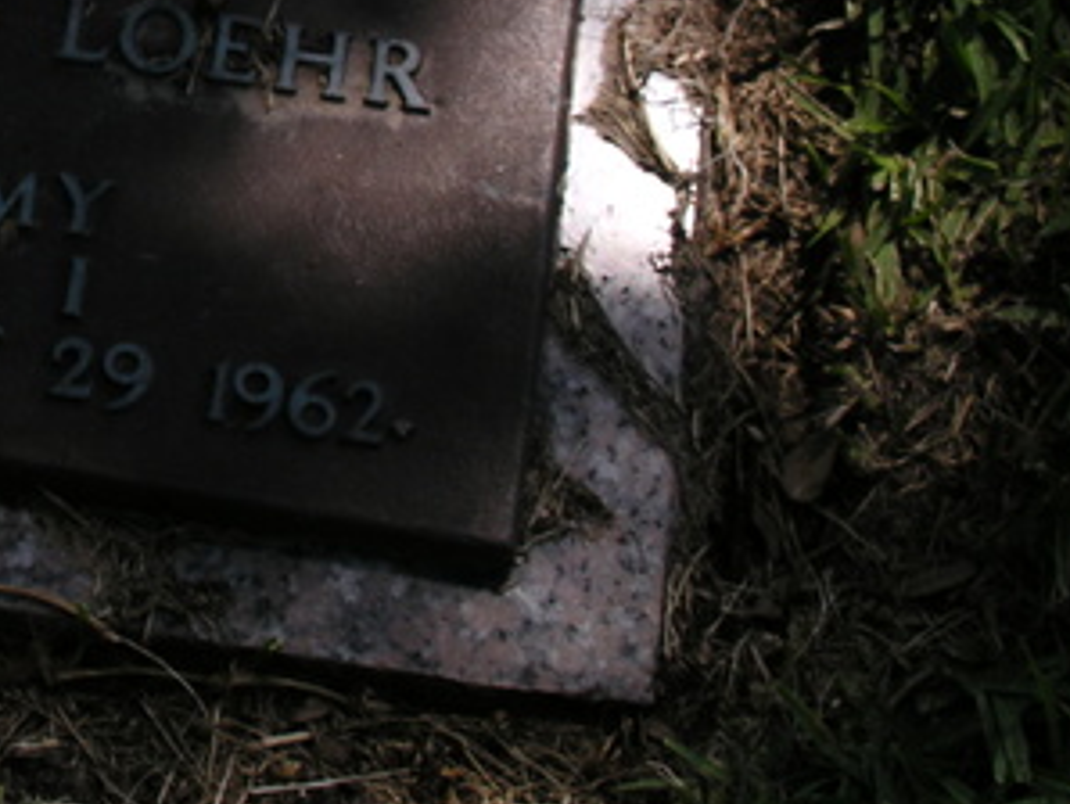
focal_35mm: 93
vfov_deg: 15.6
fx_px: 2877
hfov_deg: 20.3
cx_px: -39
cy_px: 4
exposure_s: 1/355
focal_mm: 8.9
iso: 50
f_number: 5
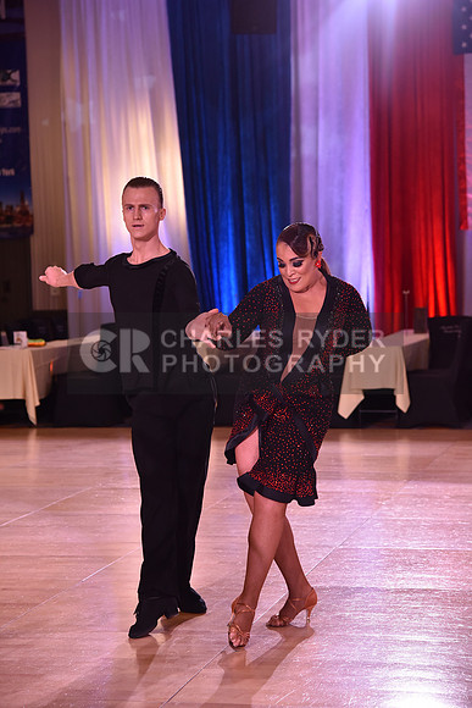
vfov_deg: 23.9
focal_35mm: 85
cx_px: 236
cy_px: 354
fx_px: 1671
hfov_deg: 16.1
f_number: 4.5
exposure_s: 1/250
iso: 1250
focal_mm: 85
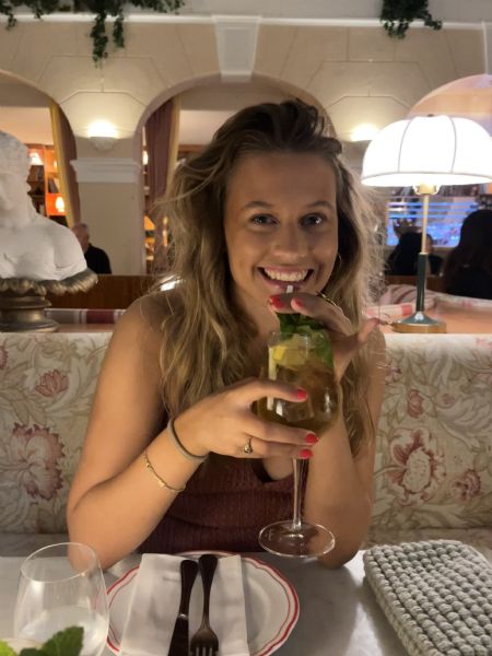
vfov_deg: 67.3
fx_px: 493
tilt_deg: -9.4
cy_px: 328
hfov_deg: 53.1
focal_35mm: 26
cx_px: 246
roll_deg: +0.3
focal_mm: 5.1
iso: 1000
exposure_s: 1/30
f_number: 1.6
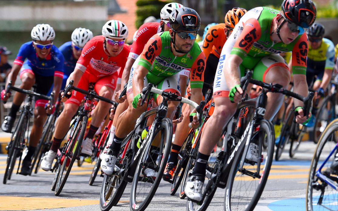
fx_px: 2635
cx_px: 182
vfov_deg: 4.6
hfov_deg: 7.3
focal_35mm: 286
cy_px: 109
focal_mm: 260
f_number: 6.3
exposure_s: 1/1600
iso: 500
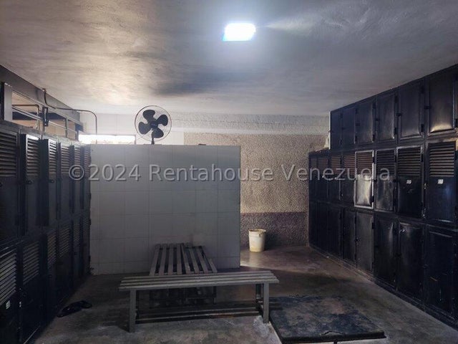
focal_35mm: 25
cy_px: 172
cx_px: 229
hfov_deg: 69.4
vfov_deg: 54.9
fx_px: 331
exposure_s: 1/33
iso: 106
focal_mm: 4.71
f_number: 1.79
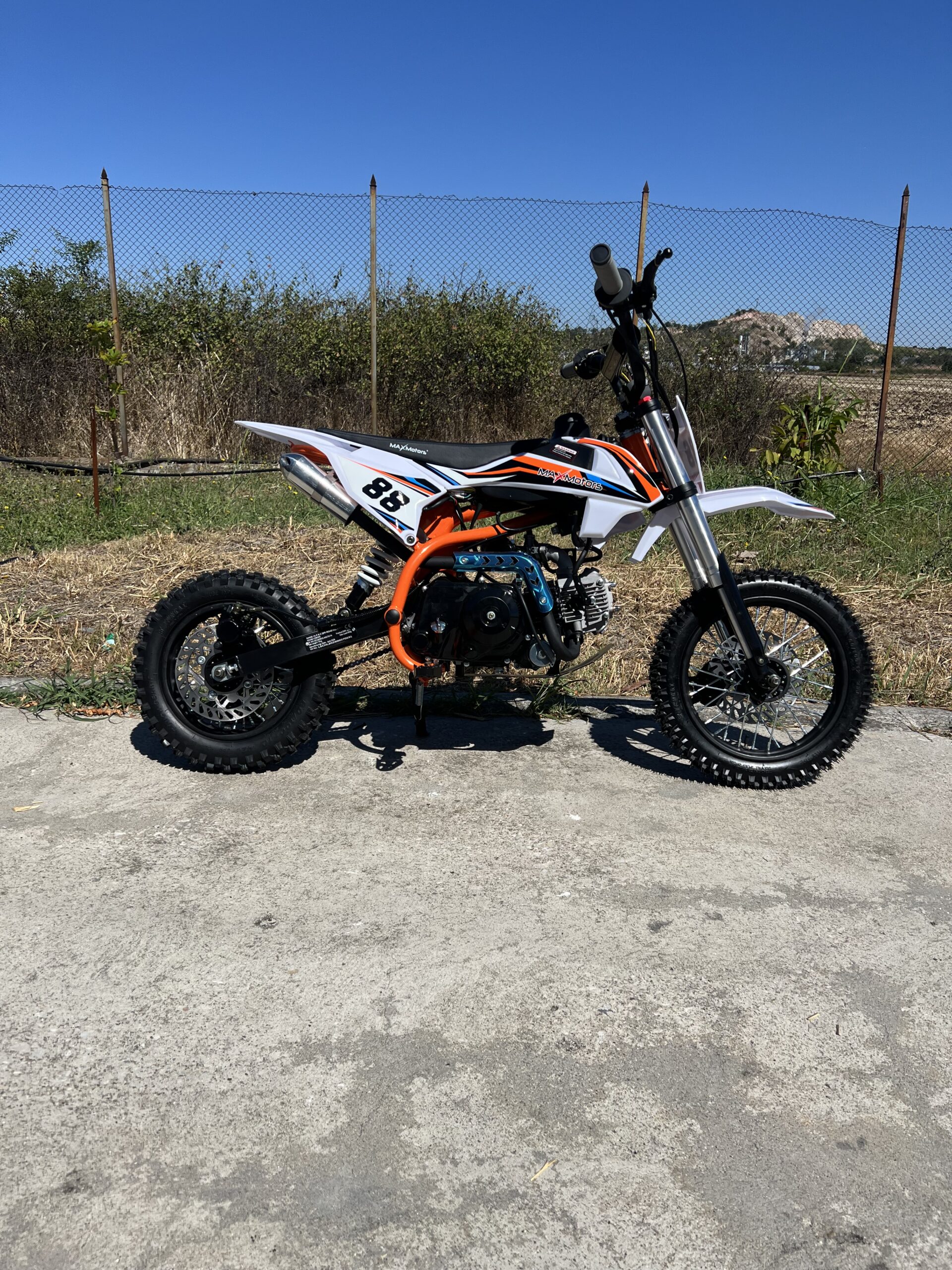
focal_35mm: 26
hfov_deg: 53.1
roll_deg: +0.8
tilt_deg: -13.1
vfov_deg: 67.3
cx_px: 476
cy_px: 635
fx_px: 953
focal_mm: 5.7
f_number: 1.5
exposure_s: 1/6579
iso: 50
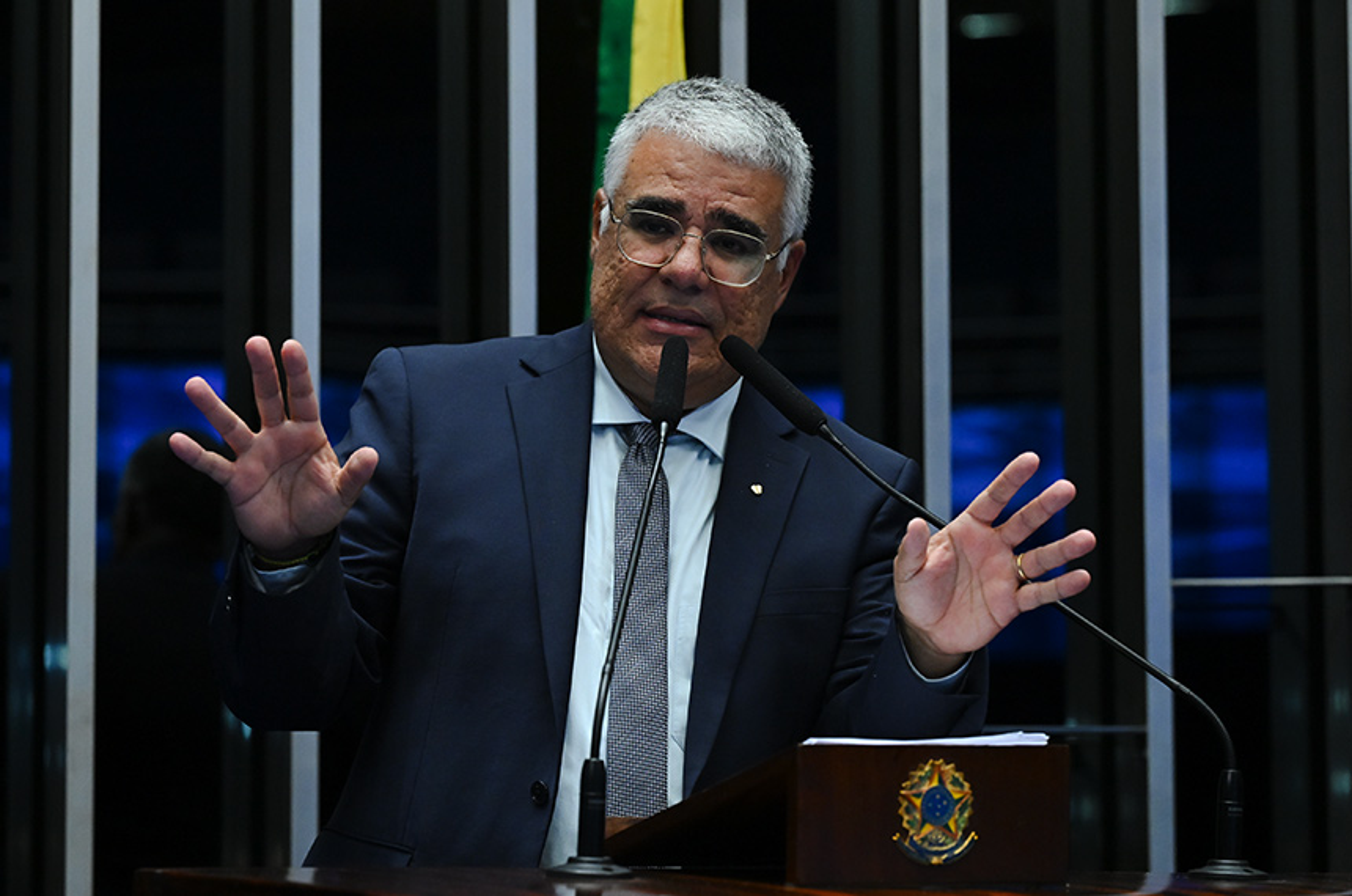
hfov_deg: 17.1
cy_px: 448
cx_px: 676
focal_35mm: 120
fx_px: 4498
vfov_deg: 11.4
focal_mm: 120
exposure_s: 1/160
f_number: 5
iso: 4000
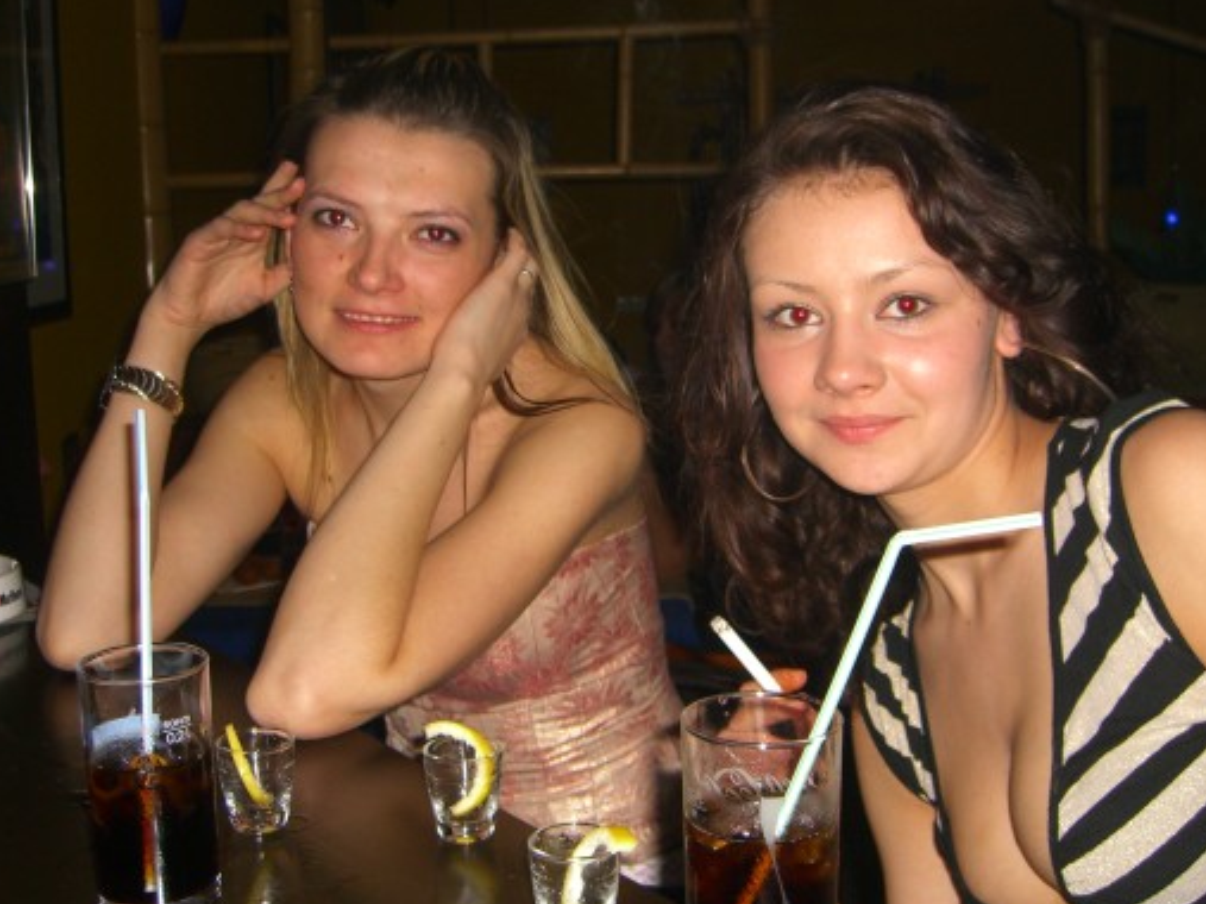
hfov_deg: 42.1
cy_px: 412
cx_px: 599
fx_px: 1567
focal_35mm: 45
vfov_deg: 32.2
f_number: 2.8
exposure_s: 1/60
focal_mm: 7.9
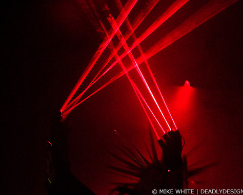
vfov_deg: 17.9
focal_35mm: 86
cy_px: 97
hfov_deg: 22.2
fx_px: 618
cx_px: 117
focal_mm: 50
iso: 1000
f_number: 3.5
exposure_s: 1/8
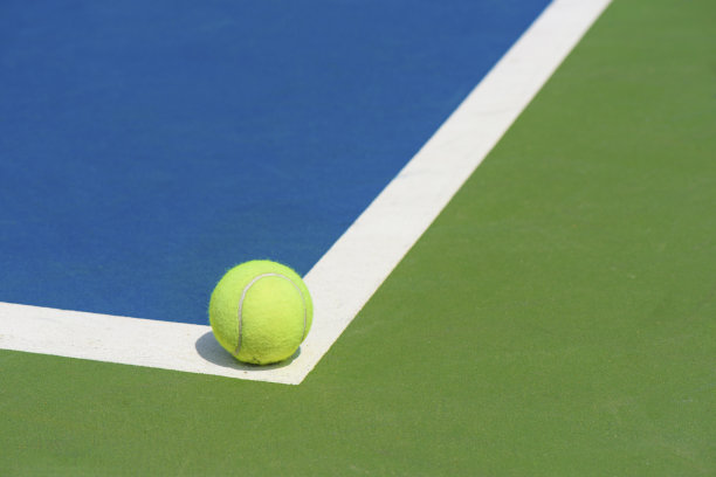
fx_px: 2088
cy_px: 238
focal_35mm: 105
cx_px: 358
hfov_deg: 19.5
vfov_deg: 13.0
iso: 160
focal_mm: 105
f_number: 9
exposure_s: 1/1000
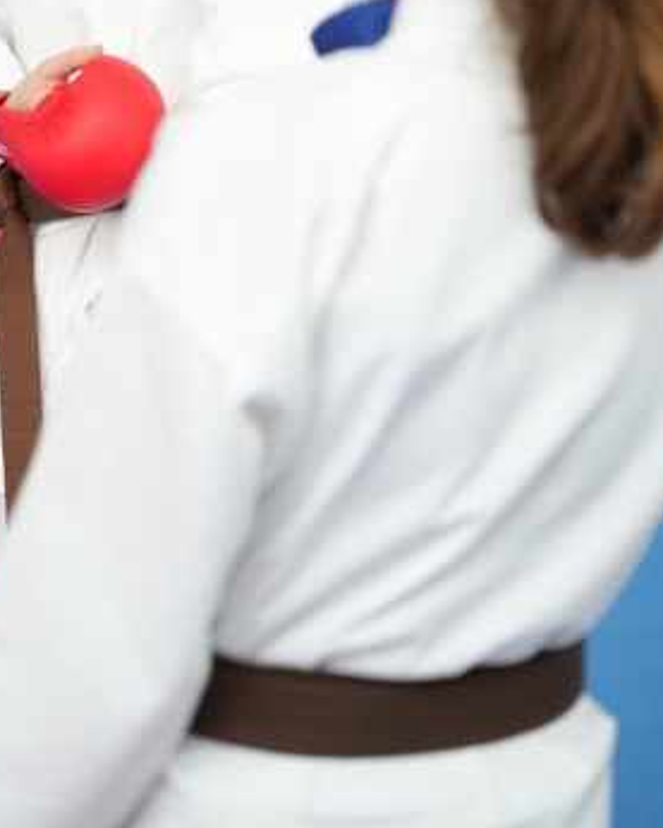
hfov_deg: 10.1
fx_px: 3751
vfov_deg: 12.5
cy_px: 132
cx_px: 218
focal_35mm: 153
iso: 3200
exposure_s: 1/320
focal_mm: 94
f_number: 4
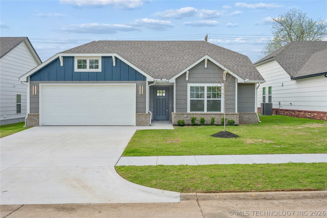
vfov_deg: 37.8
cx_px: 164
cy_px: 109
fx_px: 318
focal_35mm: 35
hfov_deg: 54.4
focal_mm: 35
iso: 200
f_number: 8
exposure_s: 1/640
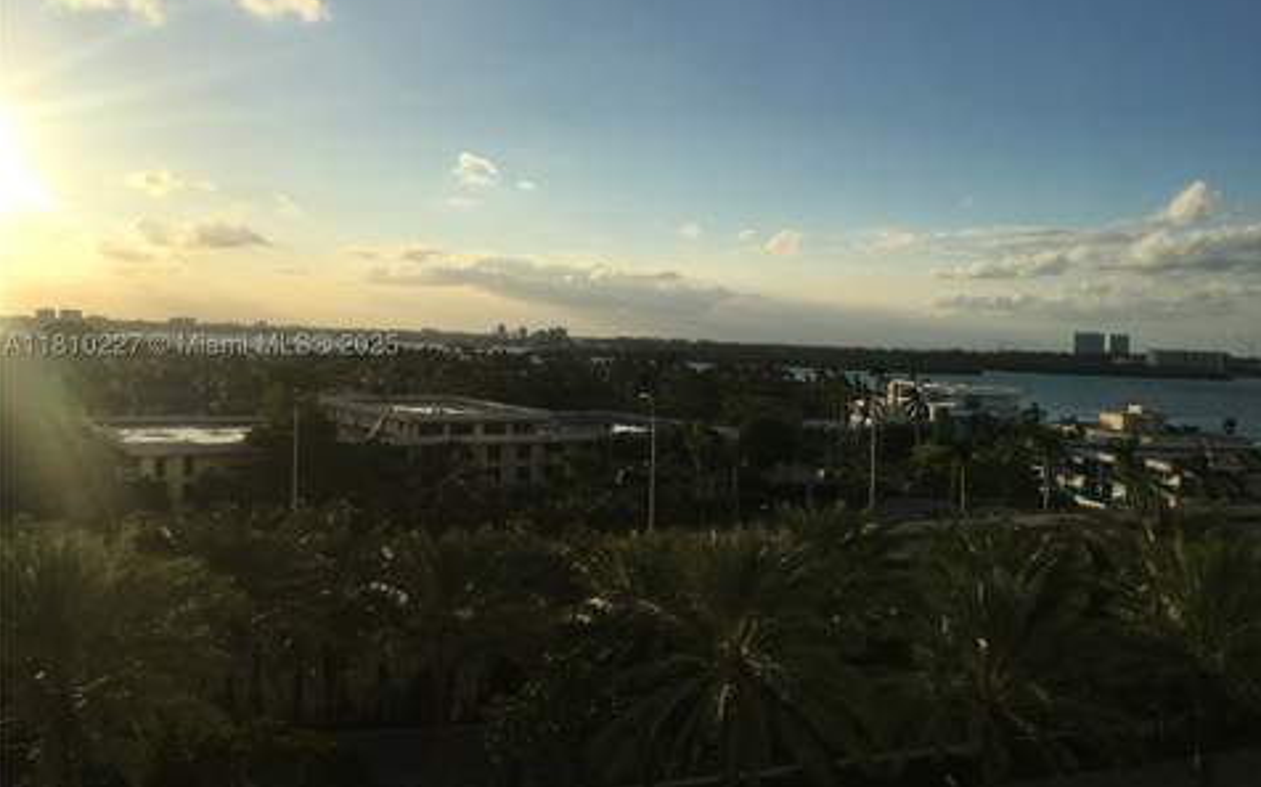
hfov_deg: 61.3
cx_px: 633
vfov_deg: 40.5
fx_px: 1065
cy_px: 350
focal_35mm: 31
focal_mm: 4.15
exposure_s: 1/2849
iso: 25
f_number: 2.2
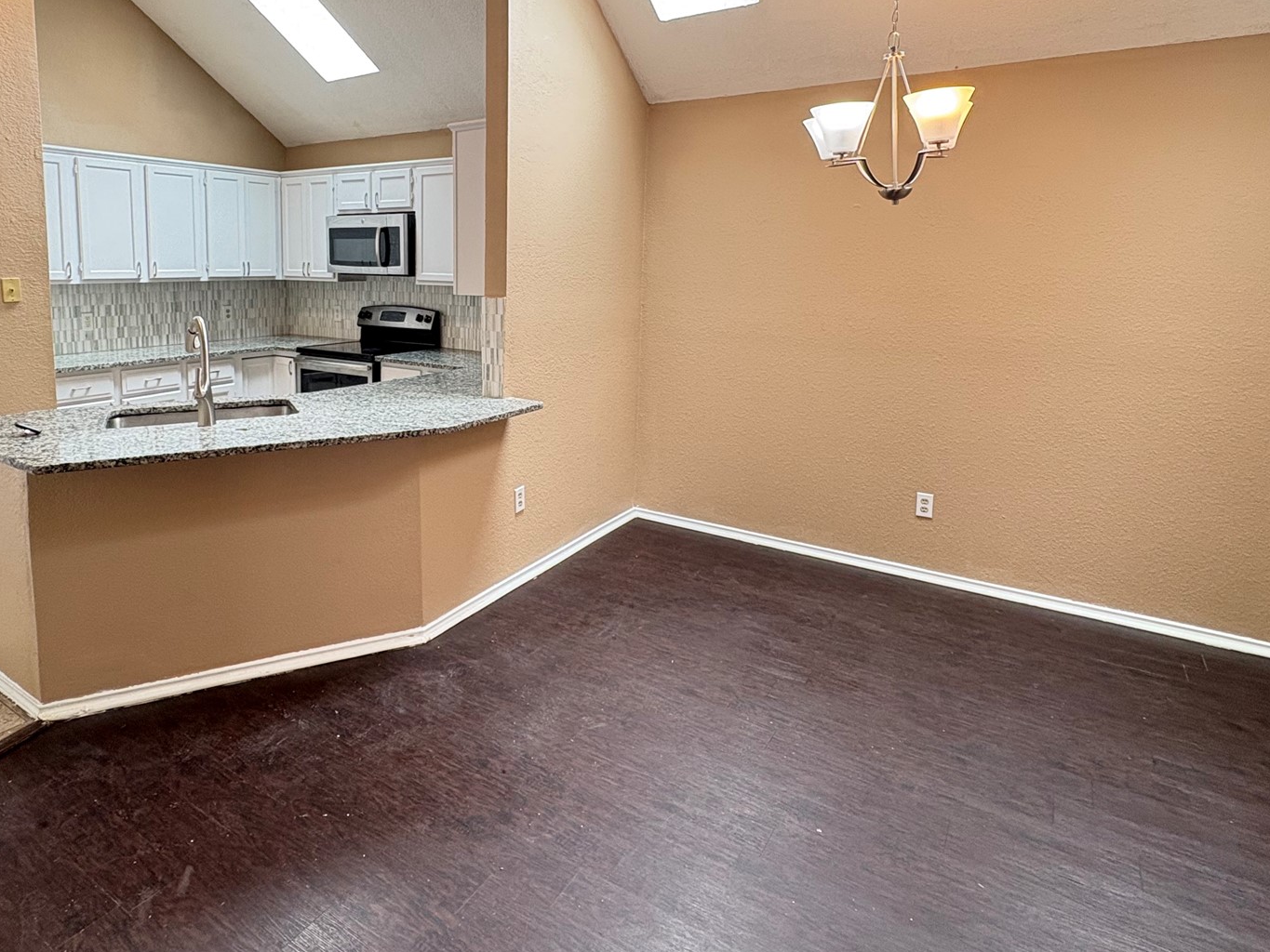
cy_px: 339
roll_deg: -0.2
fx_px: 771
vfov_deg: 62.3
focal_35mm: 21
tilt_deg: -6.7
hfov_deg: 78.5
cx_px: 543
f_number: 2.2
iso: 200
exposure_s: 1/60
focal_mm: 2.22
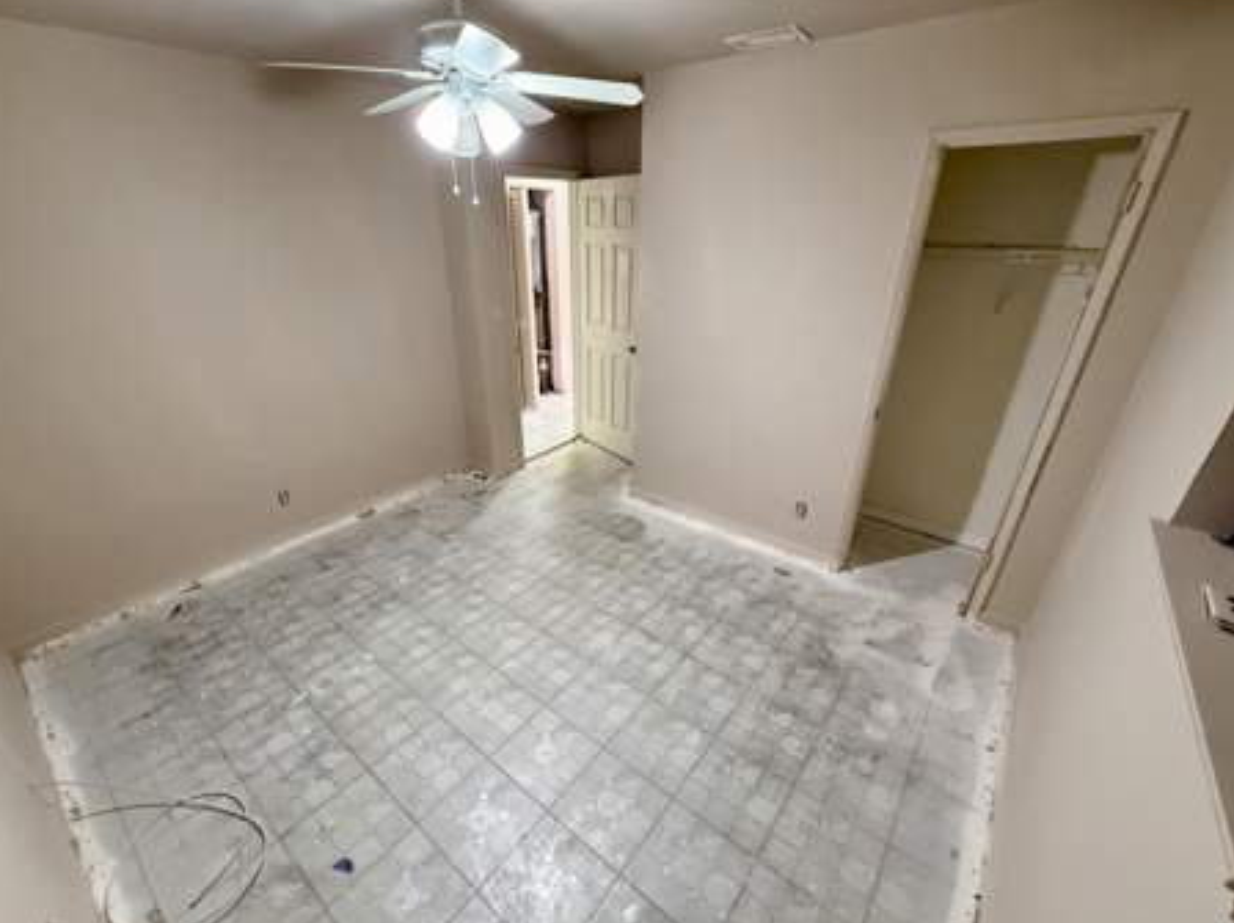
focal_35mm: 15
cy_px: 478
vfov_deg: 81.6
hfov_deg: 98.2
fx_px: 534
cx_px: 598
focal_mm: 2.22
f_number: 2.2
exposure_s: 1/60
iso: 640
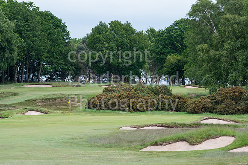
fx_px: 2480
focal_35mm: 360
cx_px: 124
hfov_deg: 5.7
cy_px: 82
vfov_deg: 3.8
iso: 1250
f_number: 5.6
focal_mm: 240
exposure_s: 1/1600
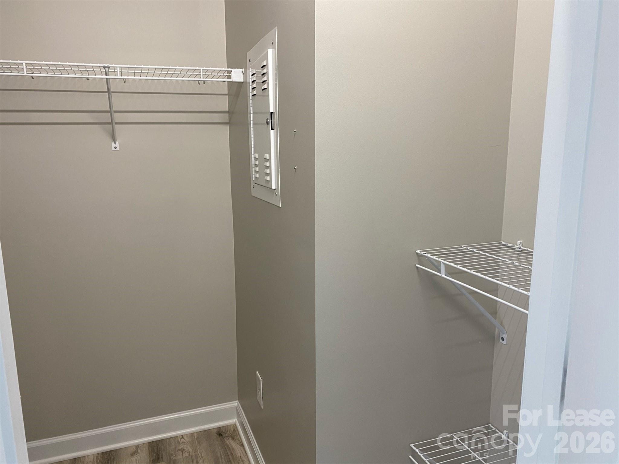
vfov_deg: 53.0
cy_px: 232
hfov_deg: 67.3
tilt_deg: -12.0
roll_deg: +0.3
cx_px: 310
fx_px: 465
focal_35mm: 26
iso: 100
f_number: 1.8
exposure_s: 1/60
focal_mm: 4.25
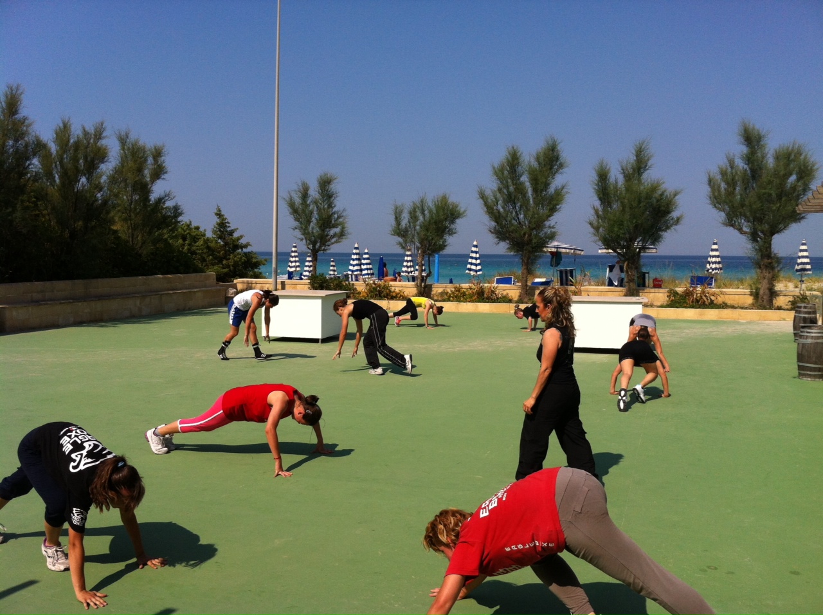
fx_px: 831
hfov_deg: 52.7
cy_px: 308
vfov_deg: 40.6
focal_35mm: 35
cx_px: 412
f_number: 2.8
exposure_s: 1/2011
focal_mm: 3.85
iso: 80
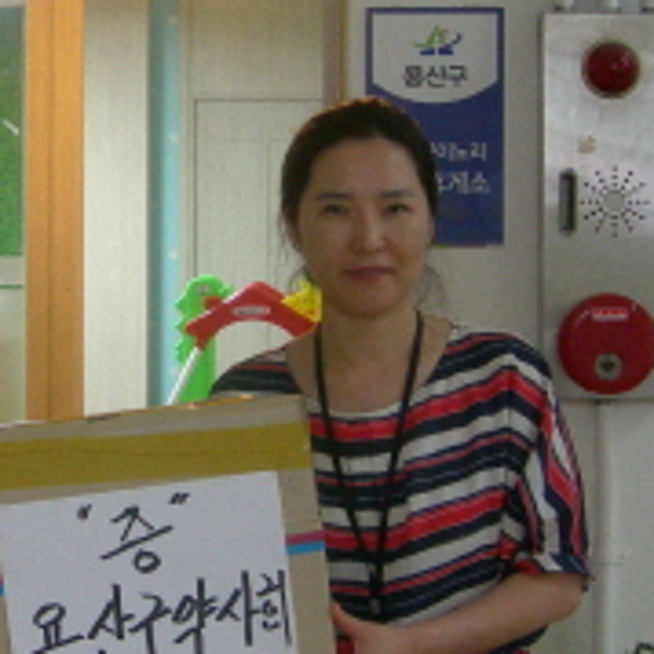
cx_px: 121
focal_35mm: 94
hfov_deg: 18.3
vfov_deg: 18.5
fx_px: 2009
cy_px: 316
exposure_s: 1/28.7
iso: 400
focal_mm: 7.8
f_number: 2.8
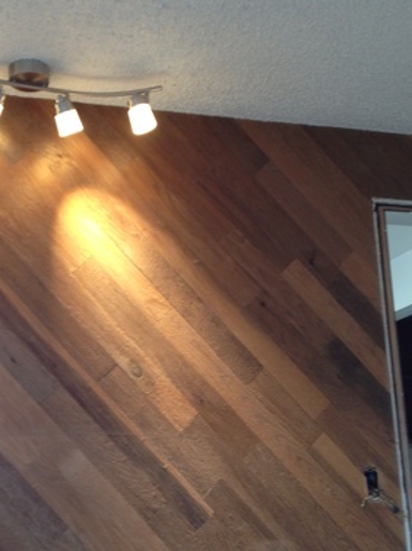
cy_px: 331
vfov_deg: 31.1
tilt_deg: +13.1
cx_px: 96
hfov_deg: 23.3
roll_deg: +2.7
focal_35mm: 62
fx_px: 986
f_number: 2.4
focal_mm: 4.28
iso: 50
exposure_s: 1/24
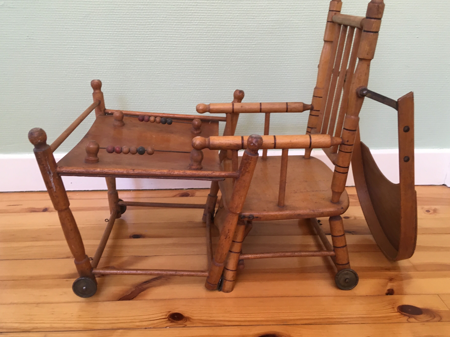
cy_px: 165
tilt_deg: -17.3
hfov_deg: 55.3
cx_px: 214
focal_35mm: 33
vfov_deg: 42.9
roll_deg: -0.9
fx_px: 429
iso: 100
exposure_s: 1/33
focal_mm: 4.15
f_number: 2.2
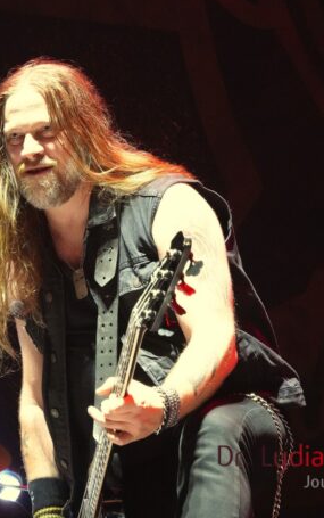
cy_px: 263
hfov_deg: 7.4
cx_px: 143
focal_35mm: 178
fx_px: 2509
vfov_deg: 11.8
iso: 6400
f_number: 5
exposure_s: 1/80
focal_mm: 69
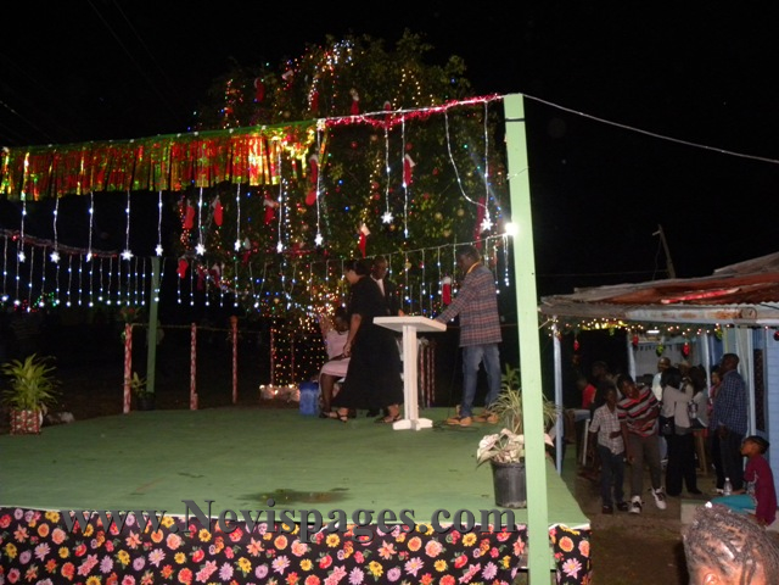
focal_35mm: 29
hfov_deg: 61.7
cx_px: 390
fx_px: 653
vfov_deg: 48.2
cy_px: 292
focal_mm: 5.2
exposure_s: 1/30
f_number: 2.8
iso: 400
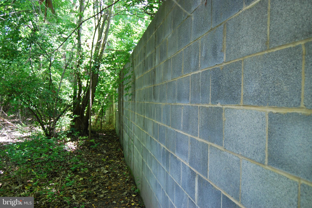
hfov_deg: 53.1
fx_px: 312
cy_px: 104
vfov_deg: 37.0
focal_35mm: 36
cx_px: 156
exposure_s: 1/50
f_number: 4
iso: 400
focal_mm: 24
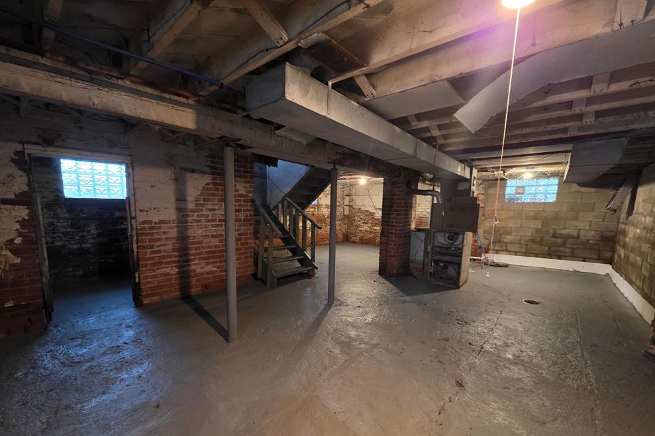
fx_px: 255
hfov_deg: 104.2
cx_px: 317
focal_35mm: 14
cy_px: 246
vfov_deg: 80.8
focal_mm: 2.2
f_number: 1.9
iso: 800
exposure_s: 1/40
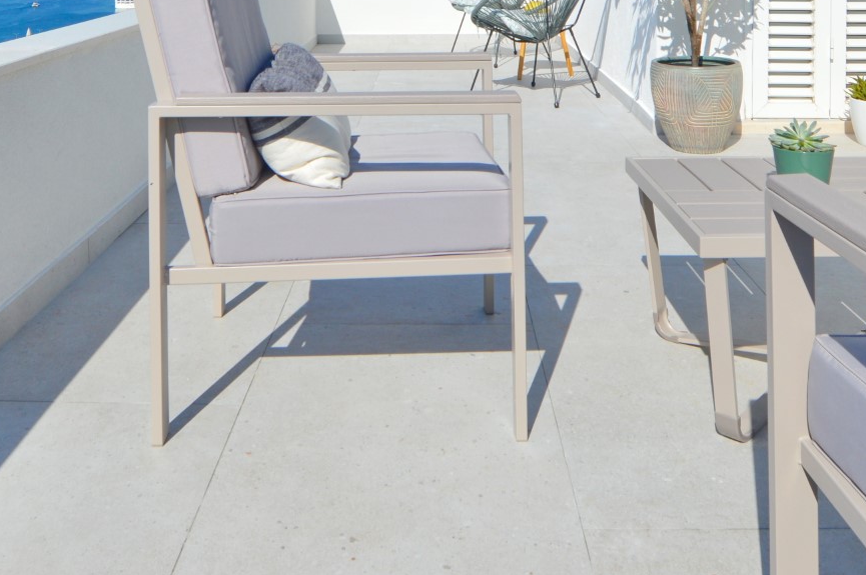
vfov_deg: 31.1
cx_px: 403
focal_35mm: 38
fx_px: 917
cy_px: -54
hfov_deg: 50.5
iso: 100
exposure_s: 1/320
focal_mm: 11
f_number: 9
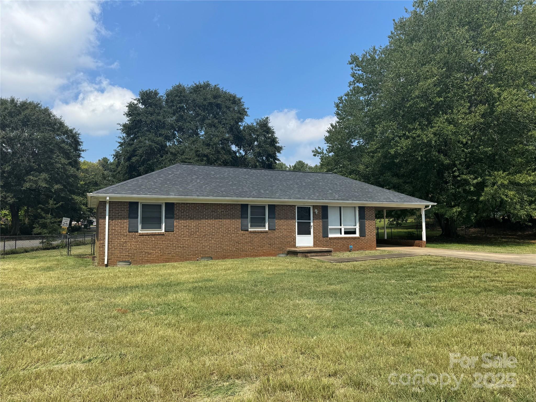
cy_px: 201
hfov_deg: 71.6
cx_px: 268
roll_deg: +0.5
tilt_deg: +4.2
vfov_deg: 56.8
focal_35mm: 24
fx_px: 372
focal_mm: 6.76
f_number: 1.78
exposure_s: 1/4049
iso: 80
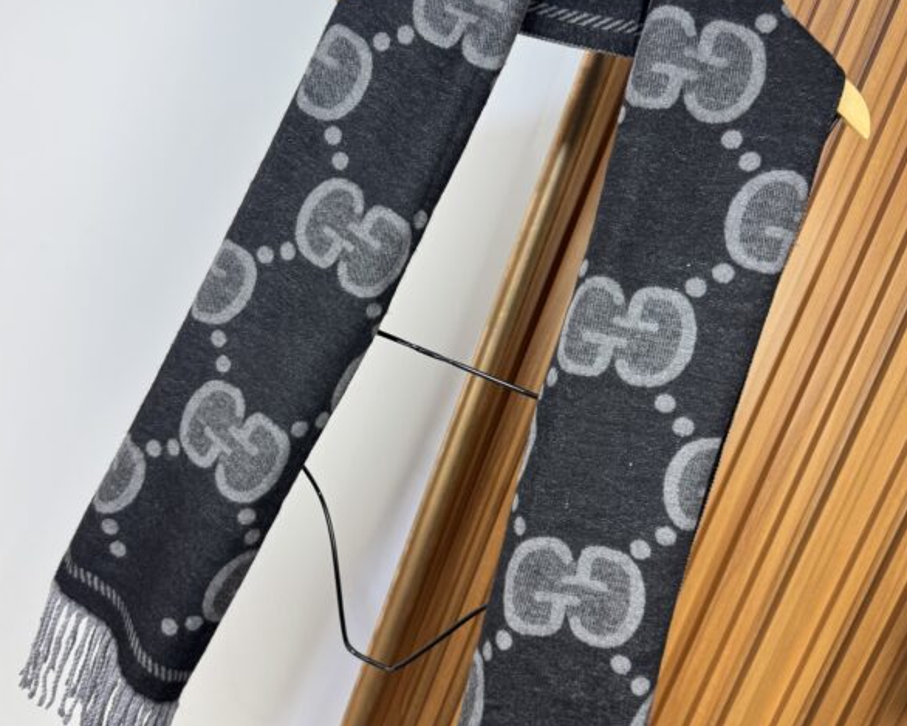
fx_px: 859
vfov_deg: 45.8
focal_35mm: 32
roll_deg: -20.2
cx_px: 455
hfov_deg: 55.7
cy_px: 331
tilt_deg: -8.9
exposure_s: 1/120
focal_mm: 6.76
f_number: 1.78
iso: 80
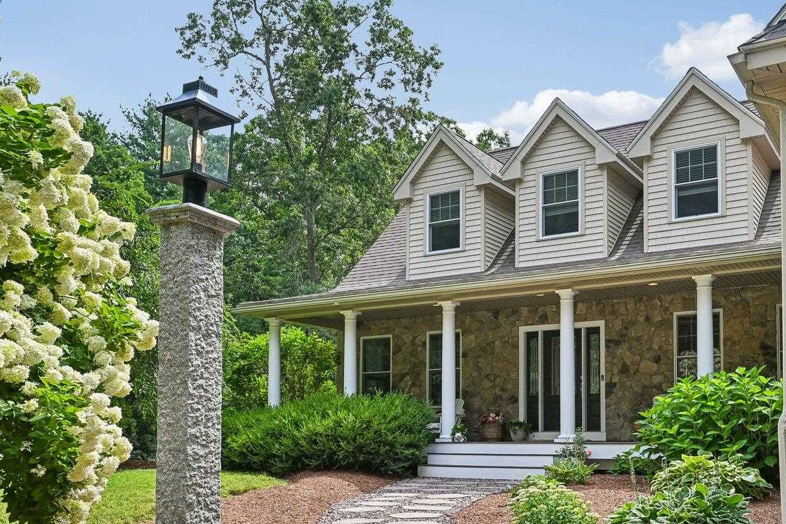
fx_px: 764
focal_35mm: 35
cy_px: 407
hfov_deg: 53.6
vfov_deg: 36.7
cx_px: 510
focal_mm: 21
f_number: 8
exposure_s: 1/400
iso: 400
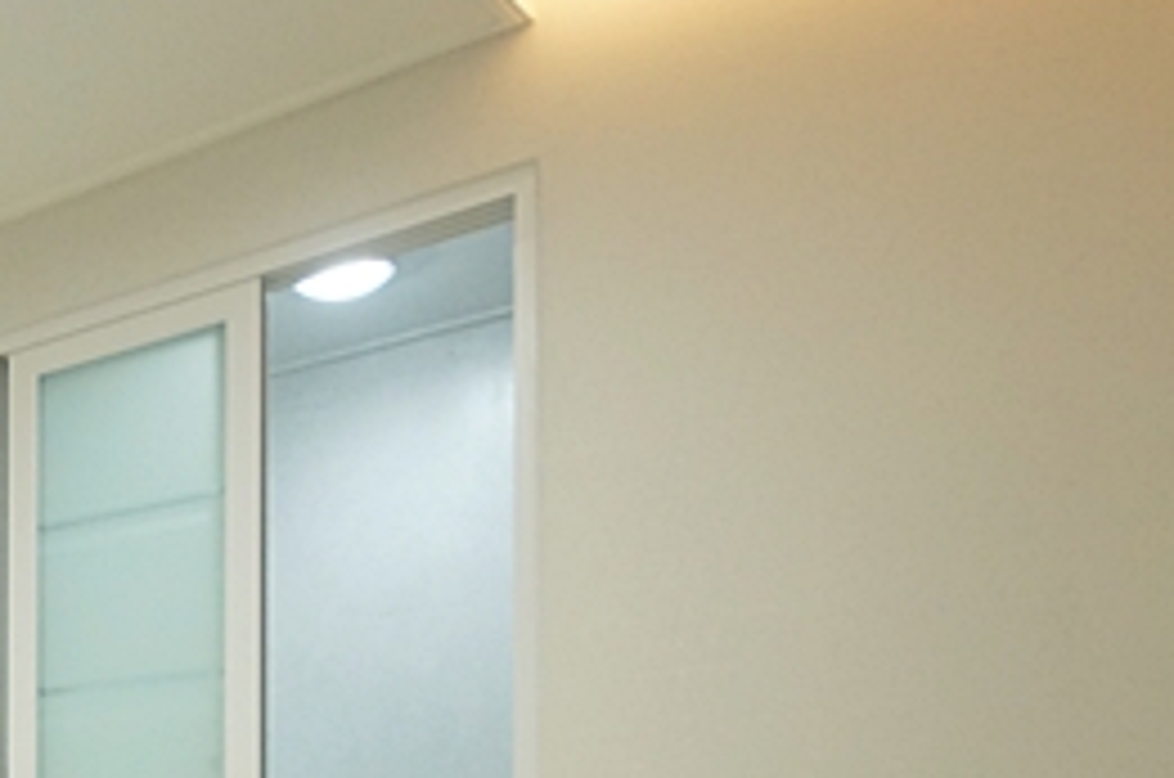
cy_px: 841
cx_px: -252
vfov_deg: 26.9
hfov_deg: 34.1
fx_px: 1497
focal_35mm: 46
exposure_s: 1/100
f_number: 4
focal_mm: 10
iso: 800
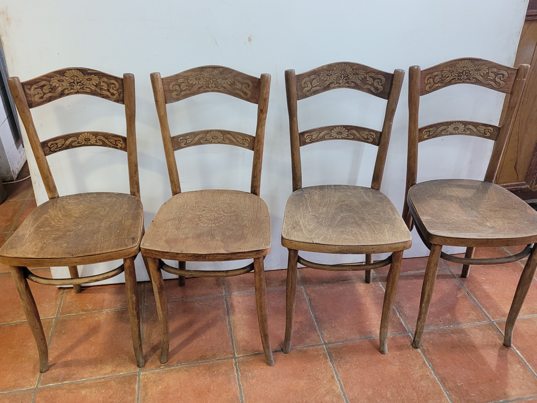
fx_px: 481
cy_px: 218
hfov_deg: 58.4
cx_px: 270
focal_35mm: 31
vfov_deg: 45.4
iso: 320
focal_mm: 5.4
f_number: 1.8
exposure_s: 1/50
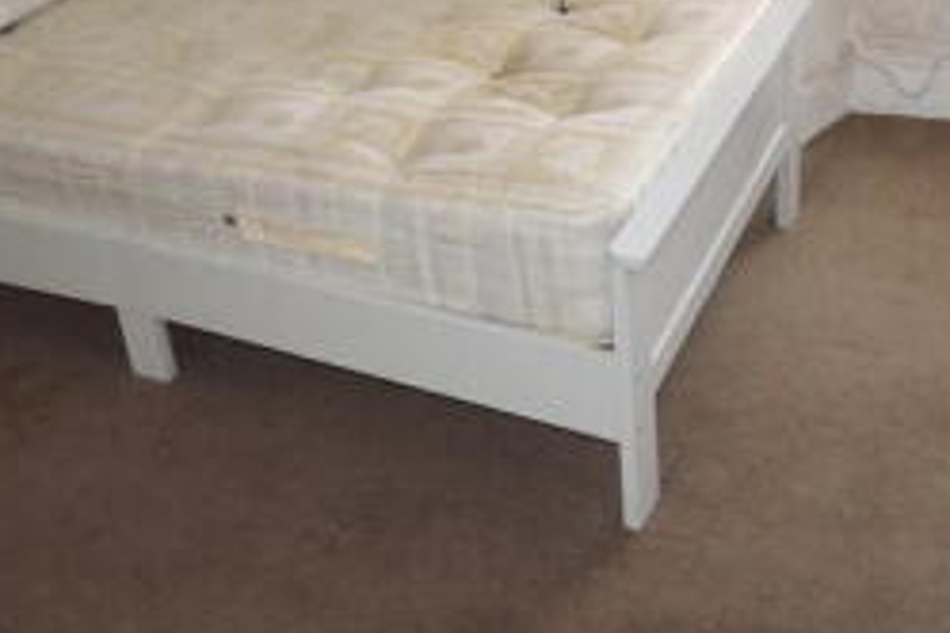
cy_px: 40
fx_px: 1354
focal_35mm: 51
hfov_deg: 38.4
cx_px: 597
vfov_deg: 25.4
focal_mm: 13
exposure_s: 1/100
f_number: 5
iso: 800
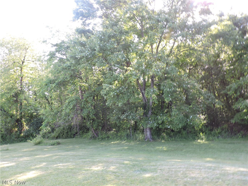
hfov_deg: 71.6
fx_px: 172
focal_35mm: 24
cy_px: 93
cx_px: 124
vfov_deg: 56.8
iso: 100
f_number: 3
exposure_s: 1/50
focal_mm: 4.3
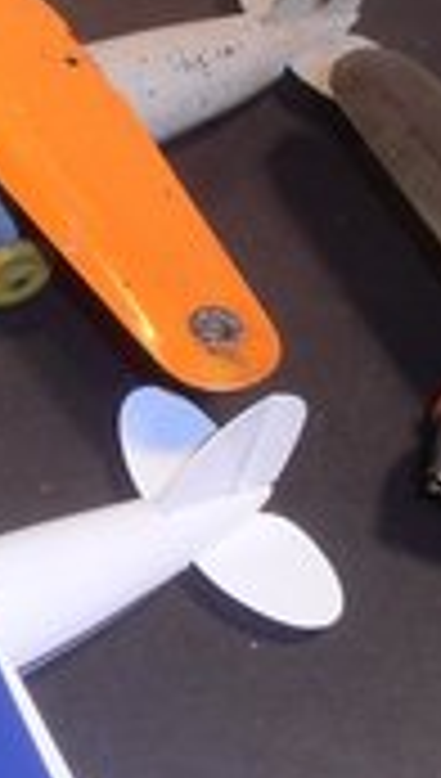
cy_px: 495
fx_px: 1923
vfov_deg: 22.8
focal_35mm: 93
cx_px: 220
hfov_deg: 13.1
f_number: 3.9
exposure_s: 1/40
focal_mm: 6.61
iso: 125
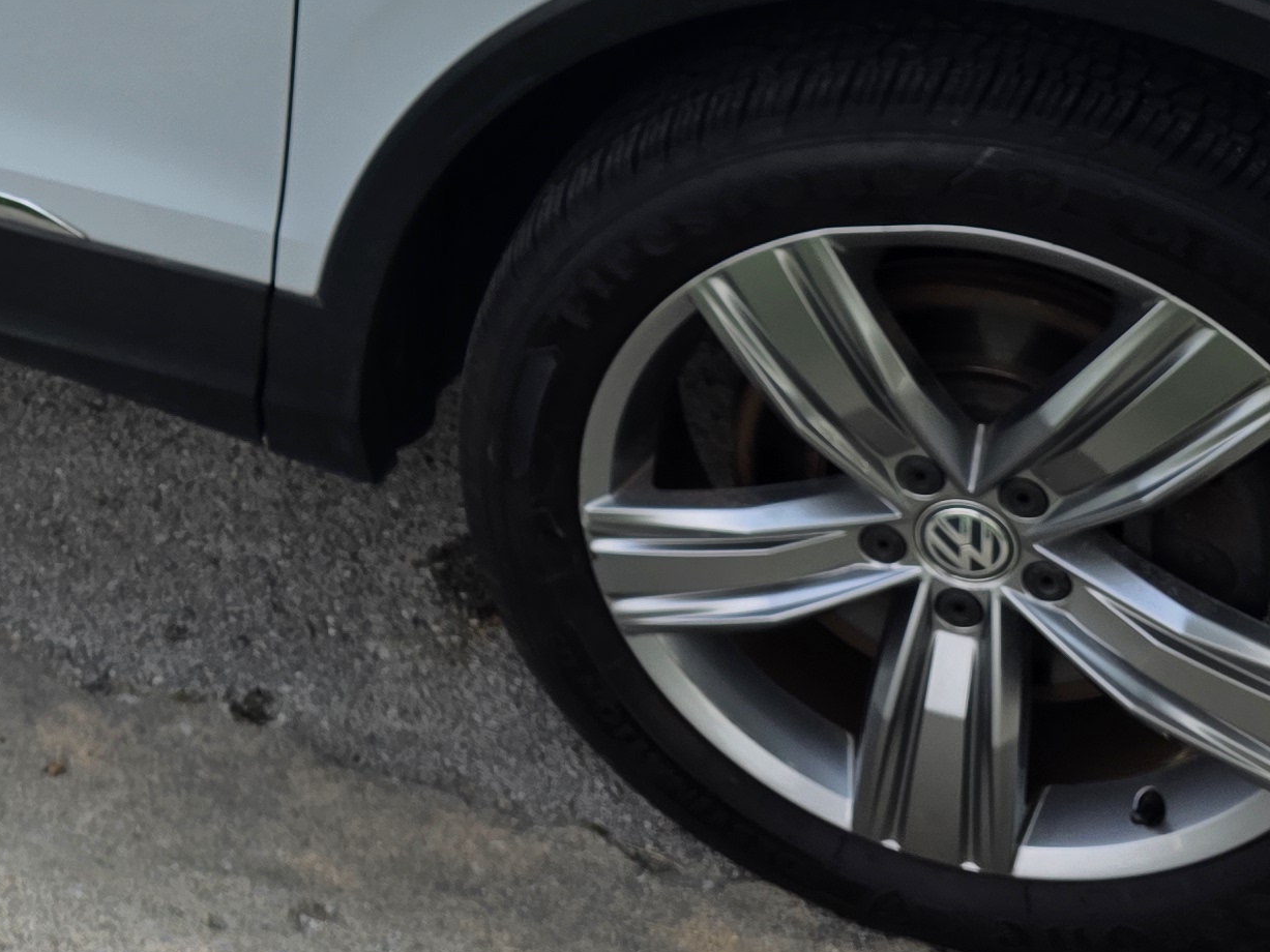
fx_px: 2751
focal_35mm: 75
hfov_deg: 24.4
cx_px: -88
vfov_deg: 18.8
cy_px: -114
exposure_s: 1/2228
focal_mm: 6.3
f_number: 1.7
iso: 80
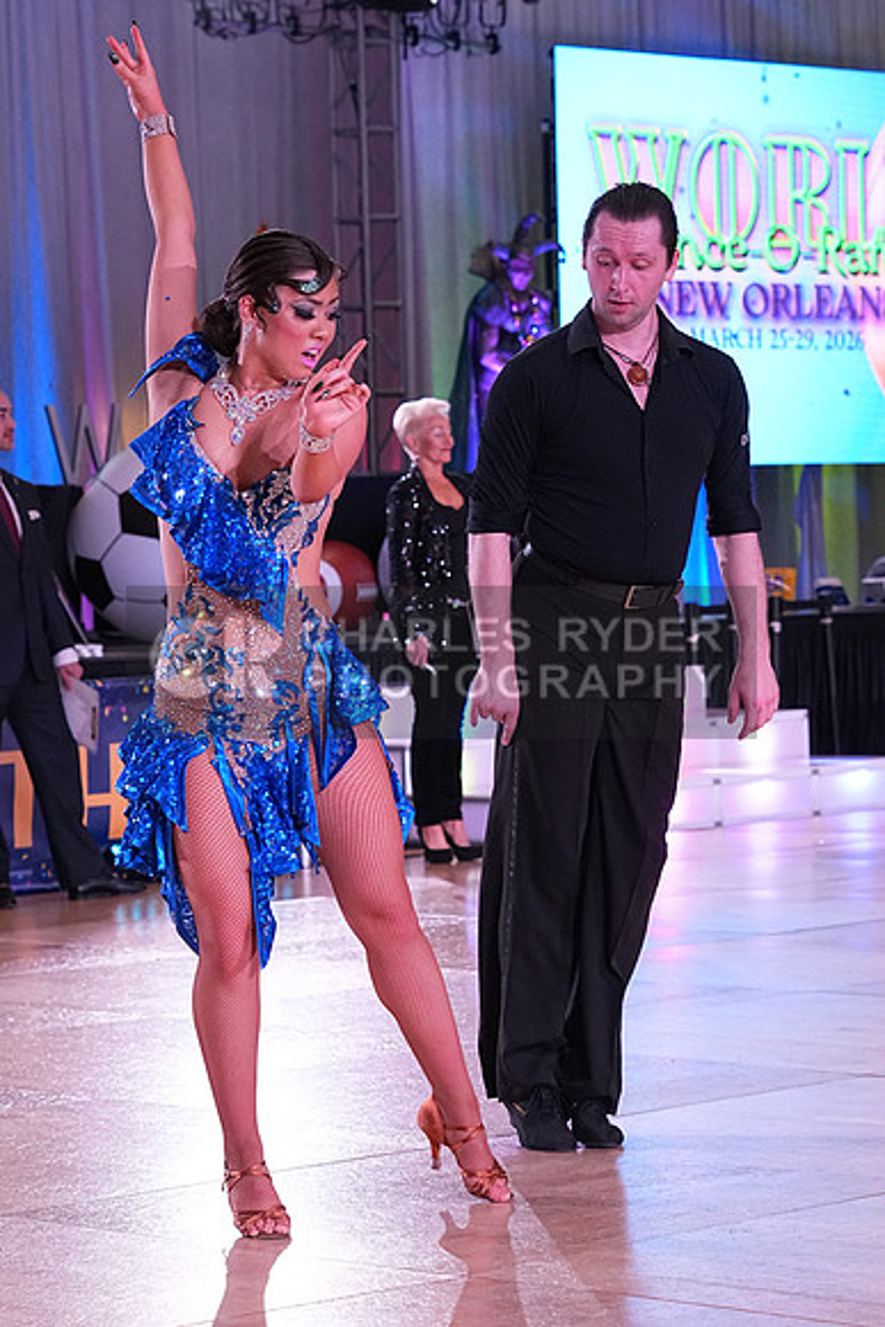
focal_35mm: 115
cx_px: 442
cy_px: 664
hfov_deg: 11.9
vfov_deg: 17.8
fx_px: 4238
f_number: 5.6
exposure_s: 1/400
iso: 3200
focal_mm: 77
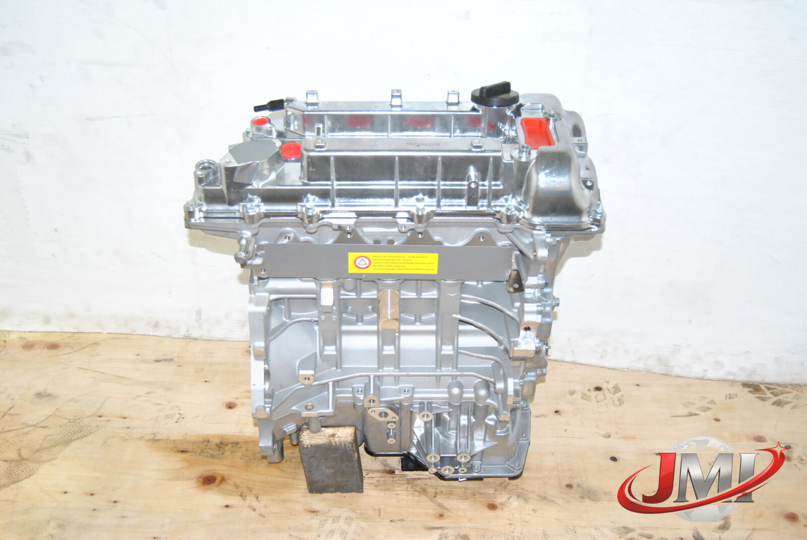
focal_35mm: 39
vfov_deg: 34.3
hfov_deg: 49.5
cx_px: 404
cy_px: 270
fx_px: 875
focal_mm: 26
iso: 800
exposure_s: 1/60
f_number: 5
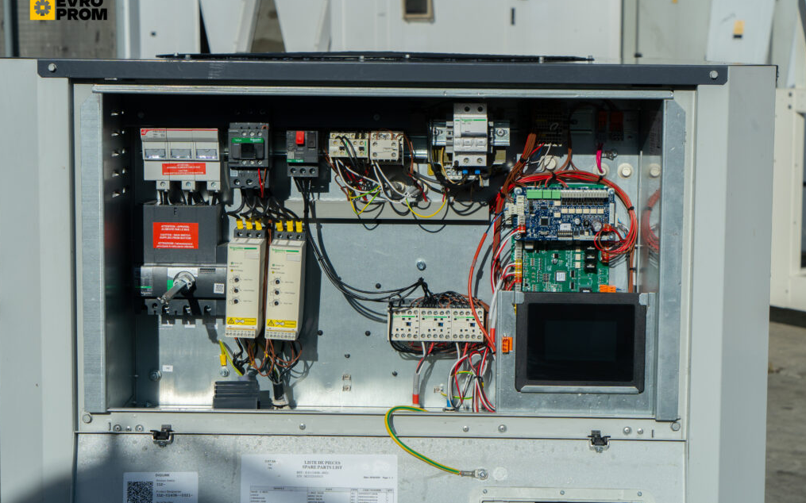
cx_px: 402
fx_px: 1581
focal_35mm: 72
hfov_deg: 28.6
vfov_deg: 18.1
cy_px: 234
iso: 100
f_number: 10
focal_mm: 70
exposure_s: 1/1000
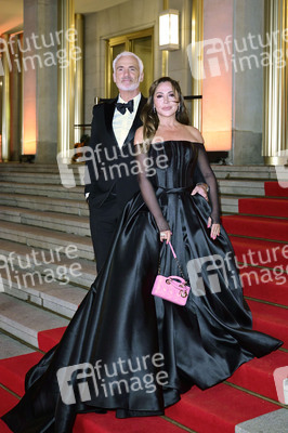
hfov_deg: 30.5
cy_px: 216
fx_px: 529
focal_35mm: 44
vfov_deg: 44.5
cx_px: 144
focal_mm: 44
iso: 5000
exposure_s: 1/160
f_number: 3.5
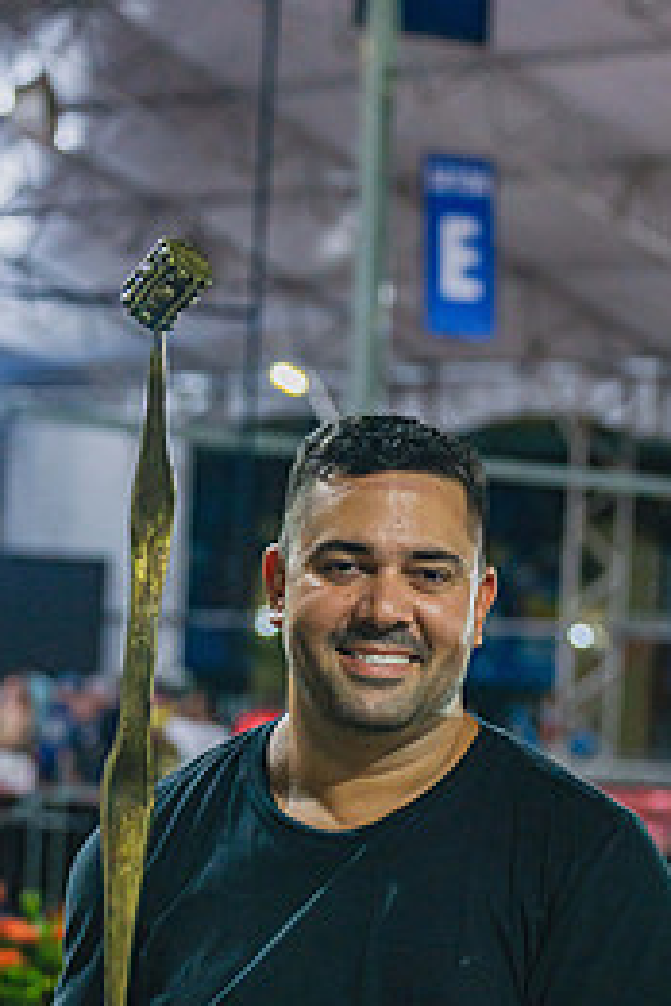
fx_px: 5060
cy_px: 713
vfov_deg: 11.3
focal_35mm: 181
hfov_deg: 7.6
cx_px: 420
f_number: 5.6
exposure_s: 1/125
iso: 1000
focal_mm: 105
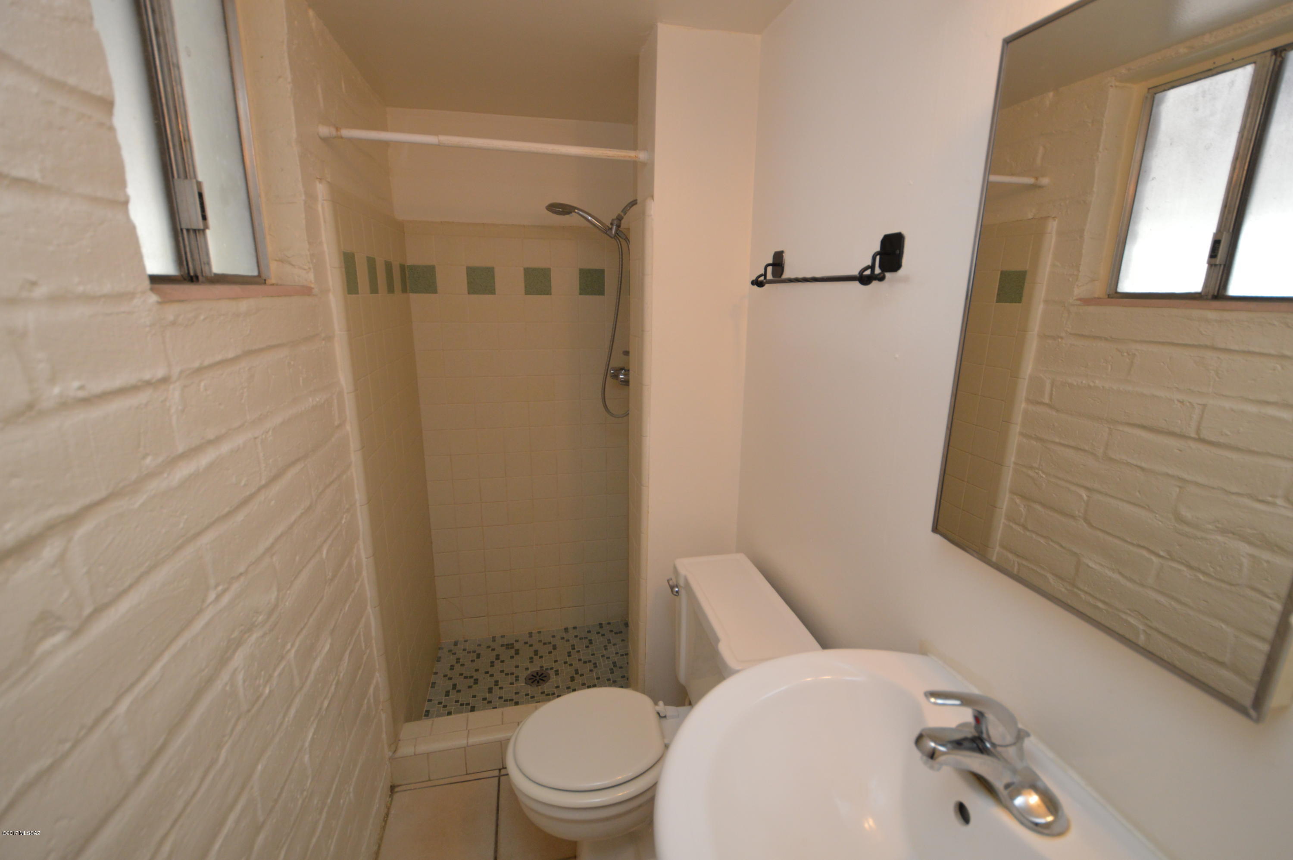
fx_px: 538
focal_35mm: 15
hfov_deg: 100.4
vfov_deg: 77.2
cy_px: 430
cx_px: 646
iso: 500
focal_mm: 10
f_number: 3.5
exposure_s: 1/60
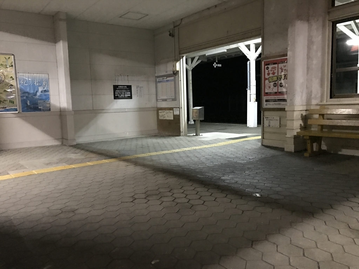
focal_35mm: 28
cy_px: 134
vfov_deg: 49.7
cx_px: 180
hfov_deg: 63.4
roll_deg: +2.2
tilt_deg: -7.2
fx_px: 290
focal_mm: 3.99
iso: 100
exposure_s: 1/4
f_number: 1.8
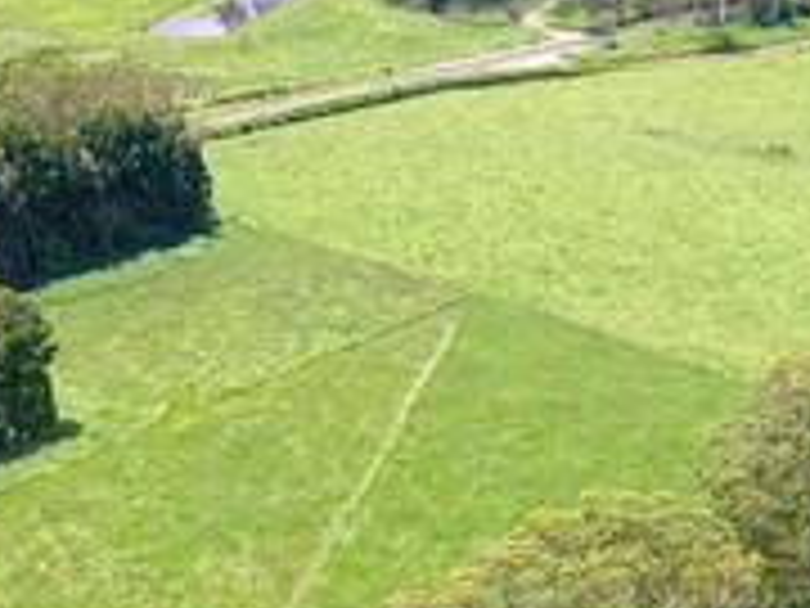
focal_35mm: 57
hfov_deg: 33.3
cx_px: 580
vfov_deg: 24.2
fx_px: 1334
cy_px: 640
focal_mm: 3.61
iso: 100
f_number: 2.8
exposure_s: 1/249
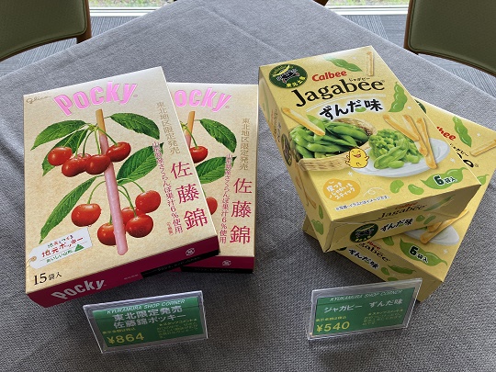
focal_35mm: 28
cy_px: 186
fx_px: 401
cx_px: 248
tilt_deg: -53.8
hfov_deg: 63.4
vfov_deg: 49.7
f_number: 1.8
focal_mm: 3.99
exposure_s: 1/100
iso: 32
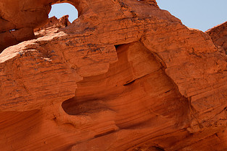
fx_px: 958
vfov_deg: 9.0
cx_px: 100
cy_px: 30
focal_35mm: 152
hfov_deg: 13.5
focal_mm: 55
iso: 100
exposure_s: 1/60
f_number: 8
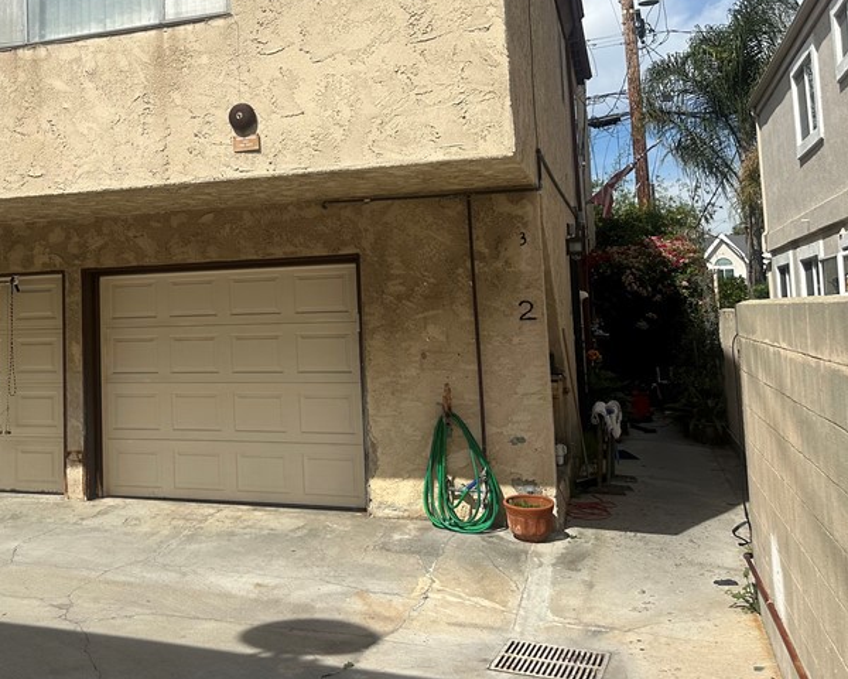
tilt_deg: +6.0
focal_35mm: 40
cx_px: 192
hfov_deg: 44.0
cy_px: 228
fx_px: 1004
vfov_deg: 37.0
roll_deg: +1.7
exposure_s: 1/7576
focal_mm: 6.86
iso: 80
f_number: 1.78
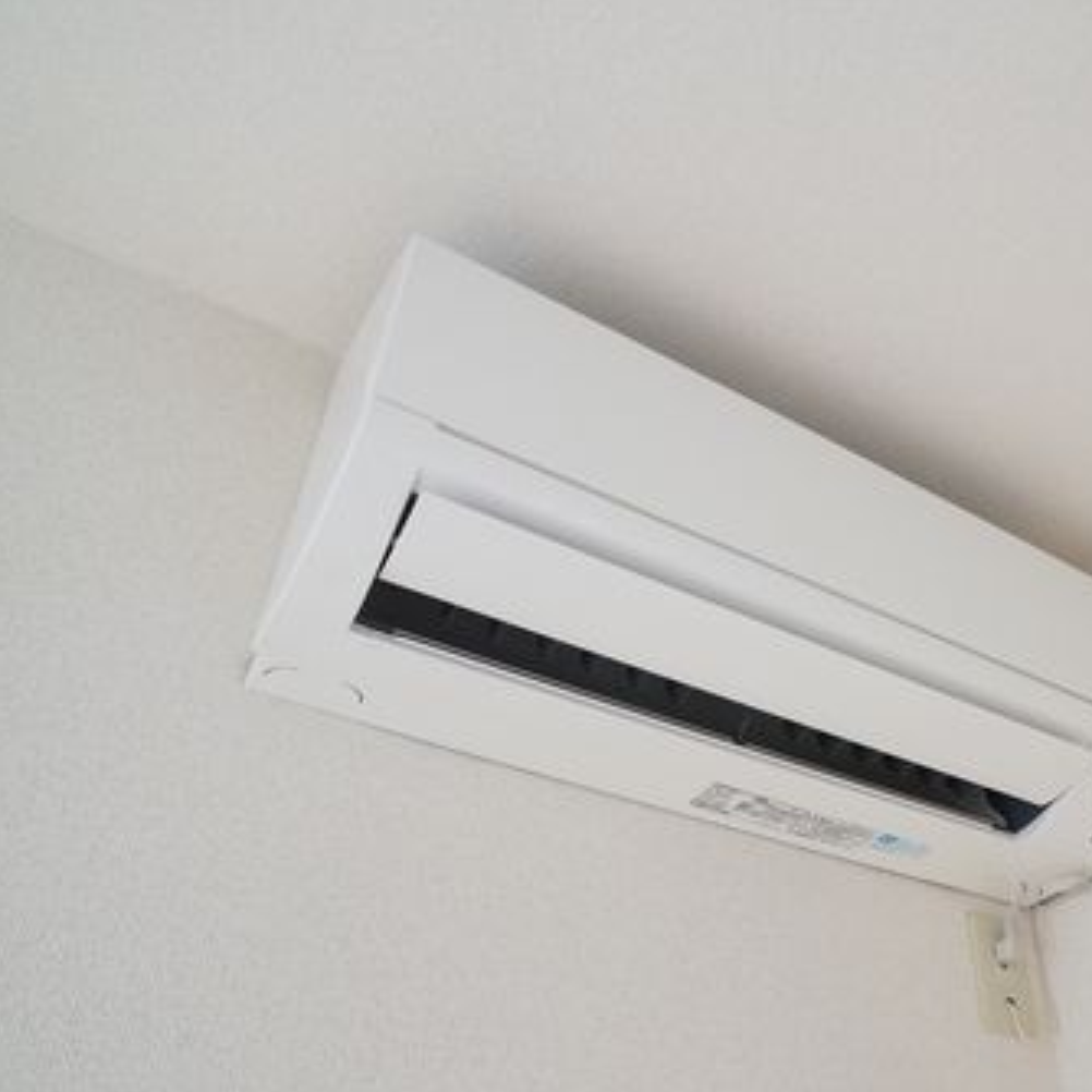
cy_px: 664
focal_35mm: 39
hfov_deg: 41.6
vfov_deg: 42.6
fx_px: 1392
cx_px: 821
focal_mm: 16
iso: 1600
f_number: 4
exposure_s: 1/160
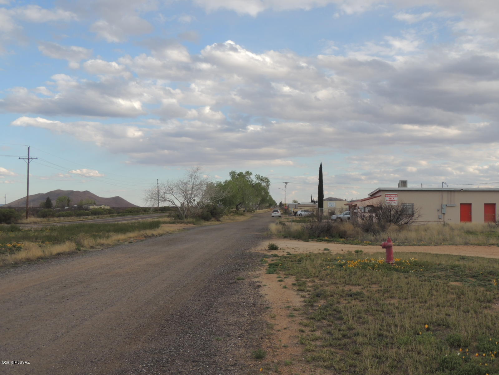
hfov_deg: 46.8
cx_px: 250
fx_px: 577
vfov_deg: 36.0
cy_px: 188
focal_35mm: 40
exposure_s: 1/640
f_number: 3.3
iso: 100
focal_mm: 7.1
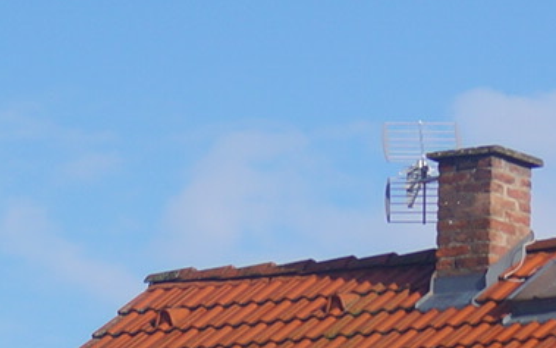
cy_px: 1006
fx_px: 4683
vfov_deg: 4.1
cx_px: 1382
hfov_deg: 6.4
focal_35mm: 309
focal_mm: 28
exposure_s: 1/800
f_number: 5.6
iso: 100
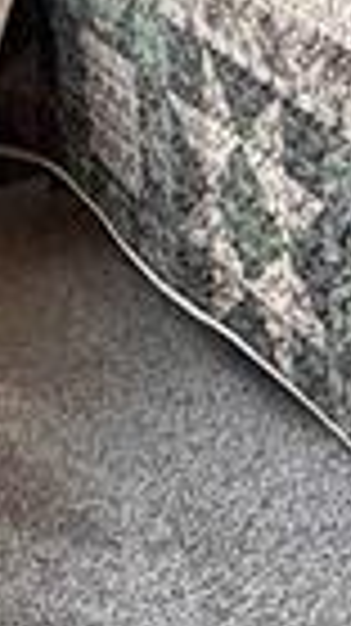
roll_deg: +0.0
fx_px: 1857
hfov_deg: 10.6
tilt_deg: -16.9
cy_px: -126
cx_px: 428
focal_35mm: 112
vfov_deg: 18.2
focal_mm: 2.22
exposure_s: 1/121
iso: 250
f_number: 2.2
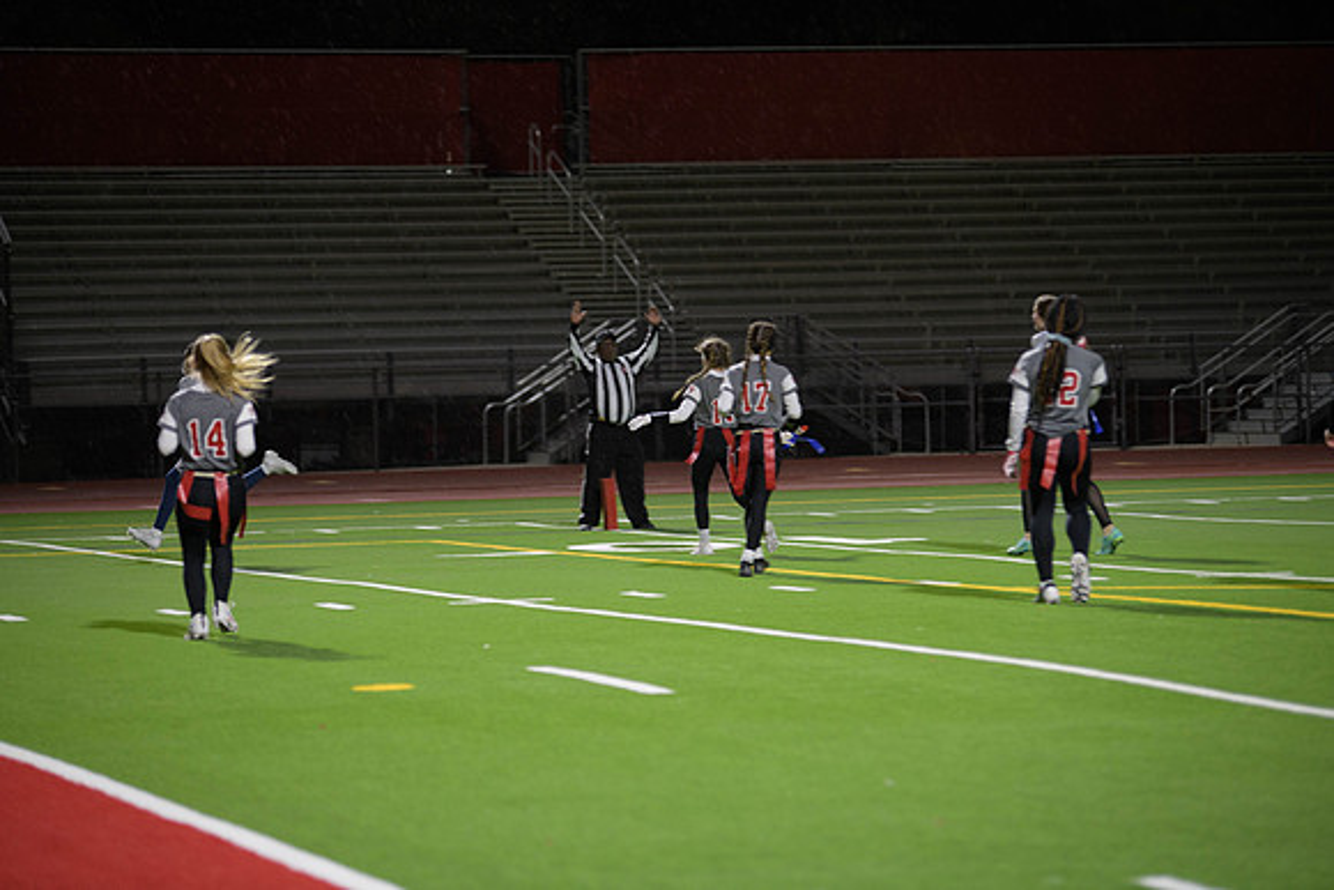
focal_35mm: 140
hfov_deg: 14.7
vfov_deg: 9.8
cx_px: 667
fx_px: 5189
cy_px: 445
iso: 1000
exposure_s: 1/200
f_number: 2.8
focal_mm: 140
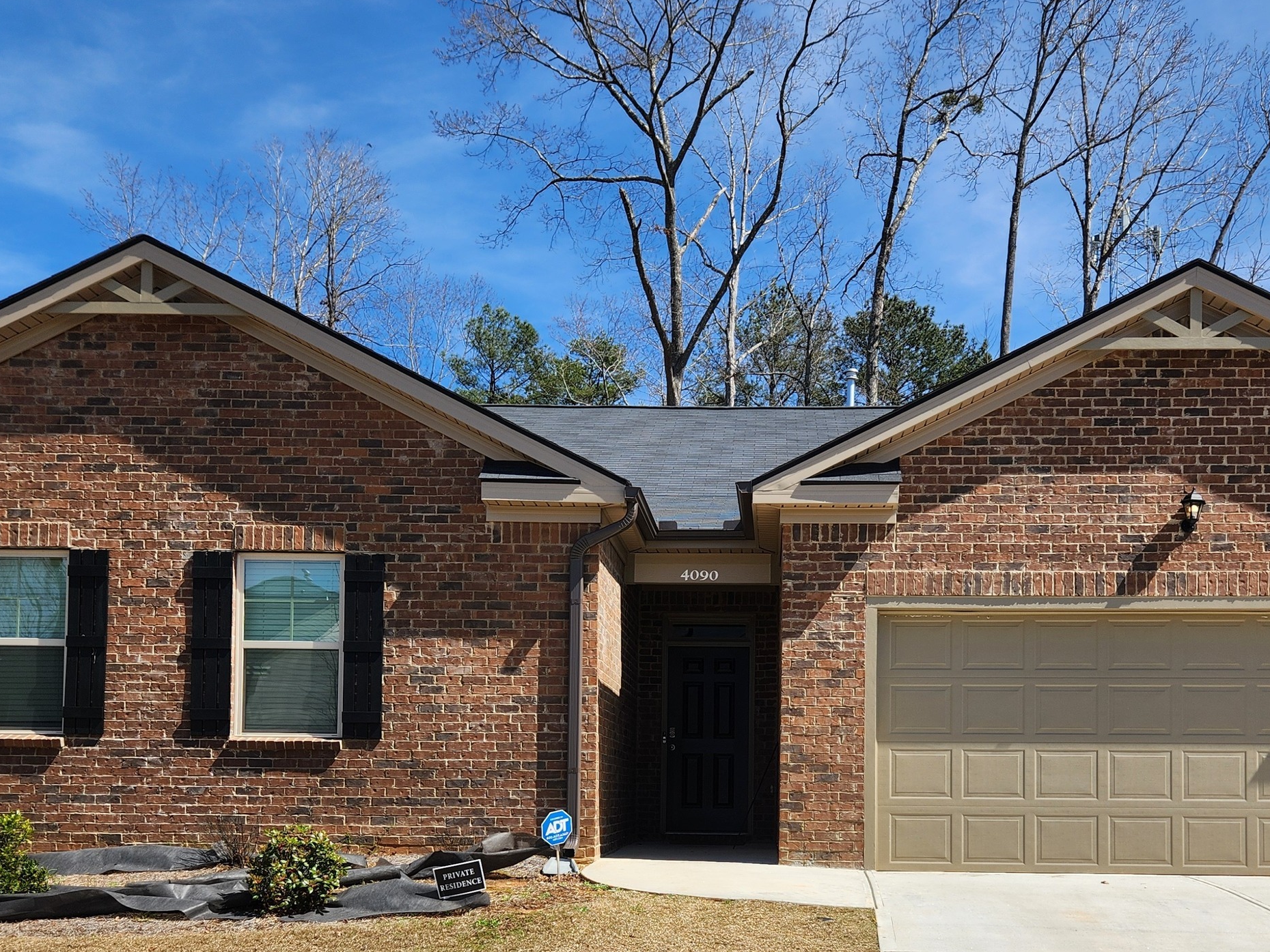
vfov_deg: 36.5
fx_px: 1394
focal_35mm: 38
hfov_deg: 48.9
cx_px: 704
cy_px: 759
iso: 20
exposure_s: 1/1663
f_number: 1.8
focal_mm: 5.4
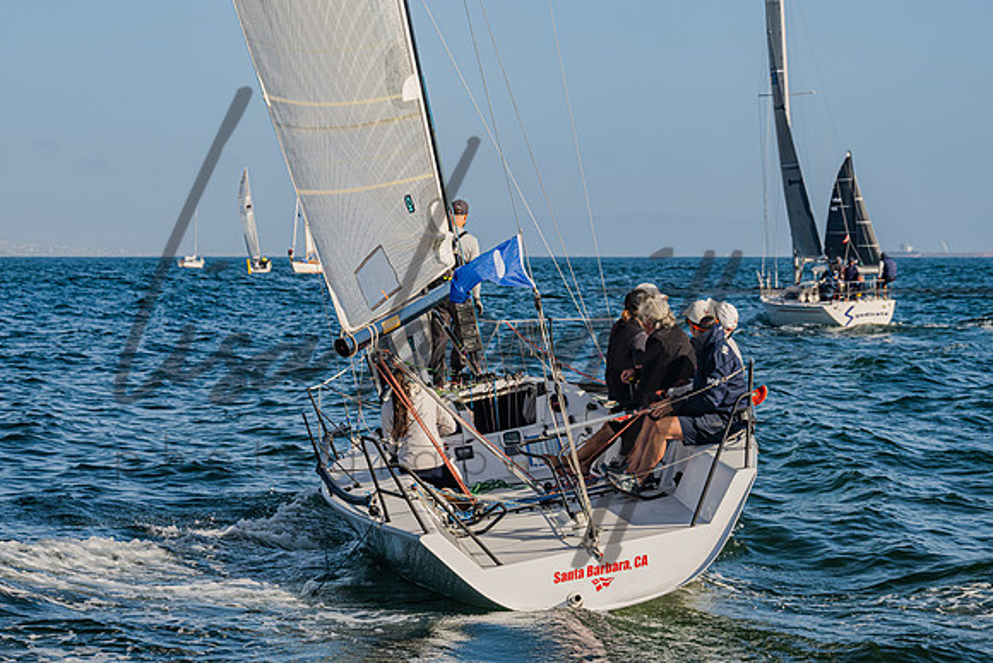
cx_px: 487
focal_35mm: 88
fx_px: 2422
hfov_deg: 23.2
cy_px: 339
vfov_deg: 15.6
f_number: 6.3
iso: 400
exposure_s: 1/1000
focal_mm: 67
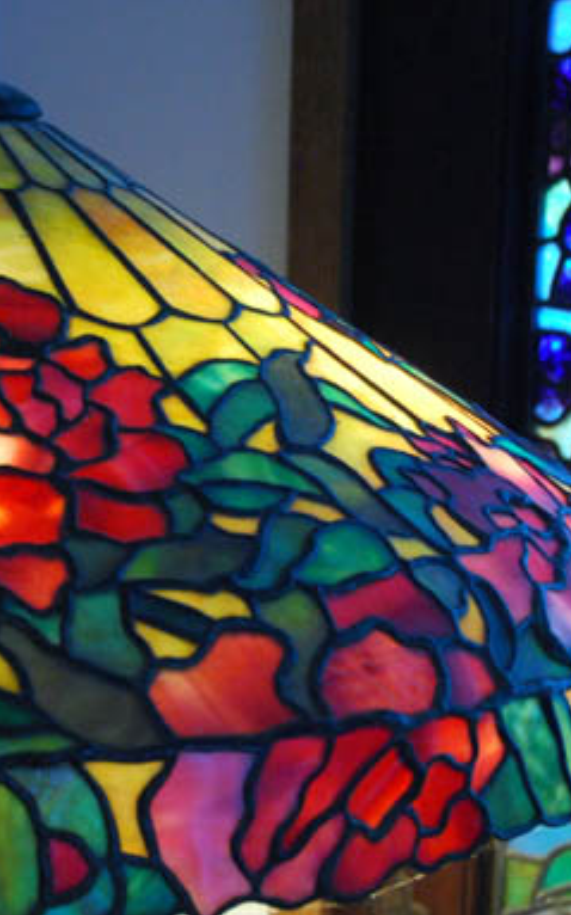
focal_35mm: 87
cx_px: -86
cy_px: 521
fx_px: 2169
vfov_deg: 23.8
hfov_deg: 14.6
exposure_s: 1/30
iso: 1400
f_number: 4.5
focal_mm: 29
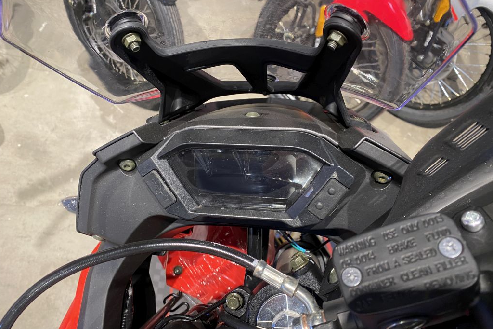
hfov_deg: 65.5
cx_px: 241
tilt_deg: -65.5
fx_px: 383
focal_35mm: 28
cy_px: 171
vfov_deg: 46.4
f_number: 1.8
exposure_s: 1/50
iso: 125
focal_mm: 4.25
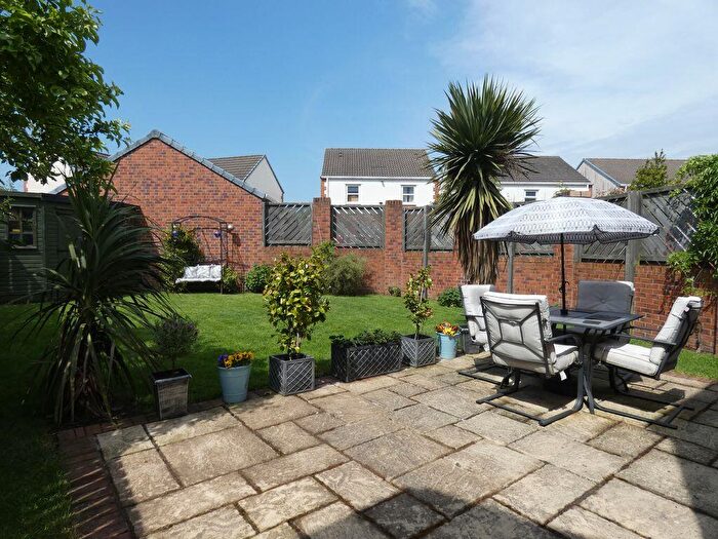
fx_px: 415
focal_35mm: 20
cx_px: 359
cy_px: 270
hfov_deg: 81.7
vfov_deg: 66.0
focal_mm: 3.6
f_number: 3.5
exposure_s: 1/1000
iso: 80
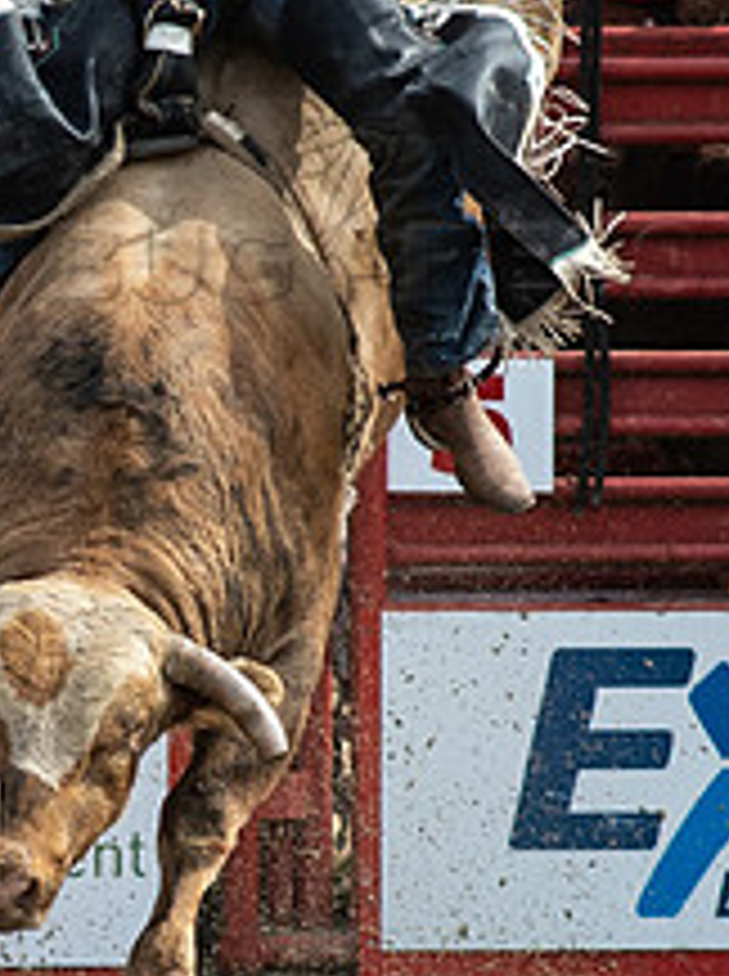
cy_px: 739
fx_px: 41794
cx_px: 42
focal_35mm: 1484
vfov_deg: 1.3
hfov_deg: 1.0
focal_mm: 300
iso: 1000
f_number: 4
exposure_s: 1/8000
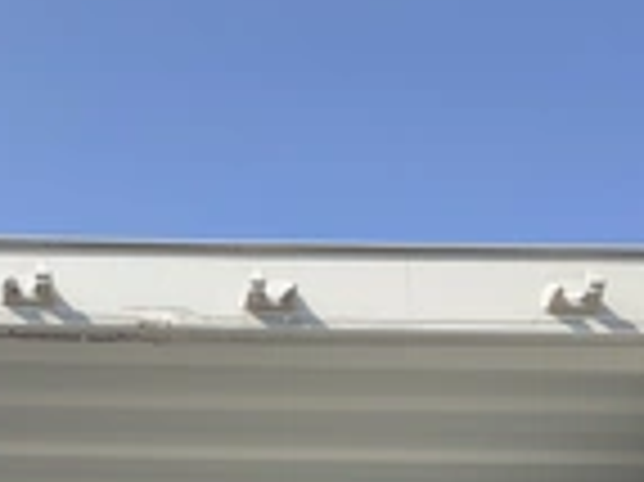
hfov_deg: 23.7
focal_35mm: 81
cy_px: 568
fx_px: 1506
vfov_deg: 17.4
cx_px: 117
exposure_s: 1/842
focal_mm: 3
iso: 25
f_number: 1.8
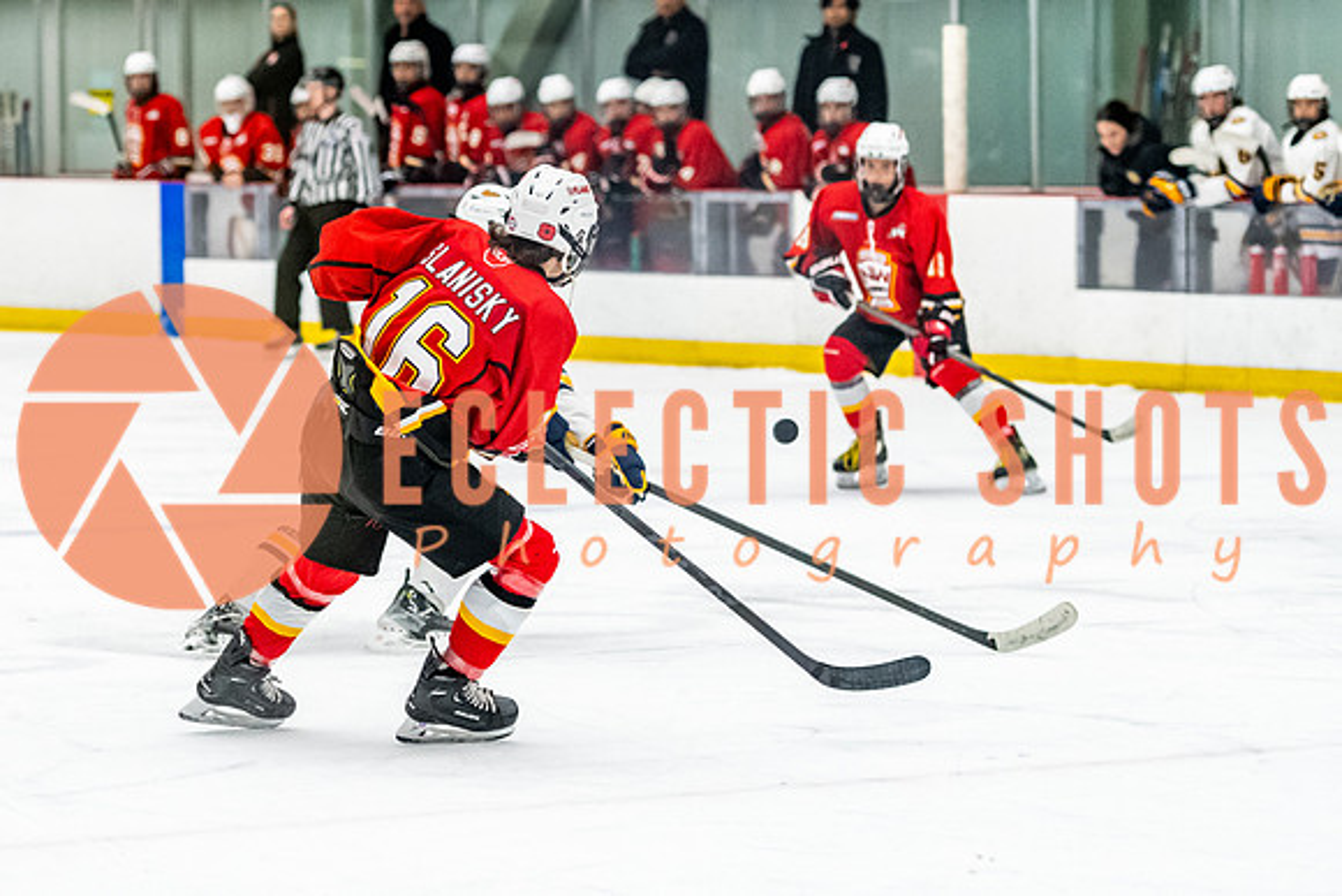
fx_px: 6745
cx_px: 288
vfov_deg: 7.6
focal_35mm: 181
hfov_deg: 11.3
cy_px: 331
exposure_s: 1/800
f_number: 2.8
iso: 3200
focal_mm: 98
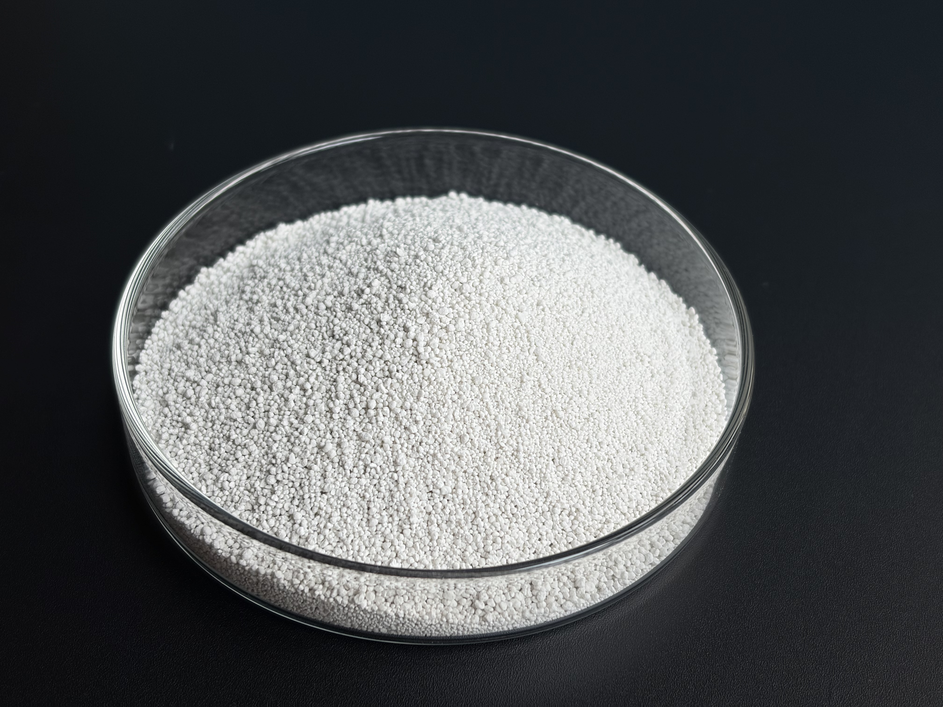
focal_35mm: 52
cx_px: 472
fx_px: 1417
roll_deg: -2.1
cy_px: 354
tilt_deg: -44.2
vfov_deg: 28.0
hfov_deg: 36.8
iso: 32
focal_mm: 5.96
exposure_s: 1/851
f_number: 1.6
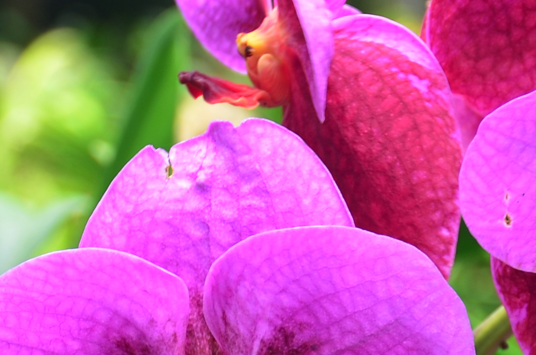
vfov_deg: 5.0
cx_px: 406
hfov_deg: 7.5
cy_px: 262
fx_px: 4087
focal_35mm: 275
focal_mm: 45
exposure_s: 1/13
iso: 100
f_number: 4.8
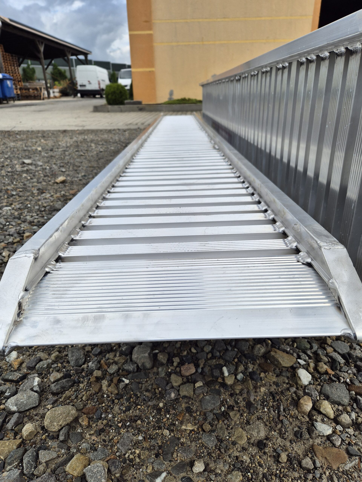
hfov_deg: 58.9
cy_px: 241
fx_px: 321
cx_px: 181
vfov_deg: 73.9
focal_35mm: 23
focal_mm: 5.4
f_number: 1.8
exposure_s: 1/2408
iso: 25
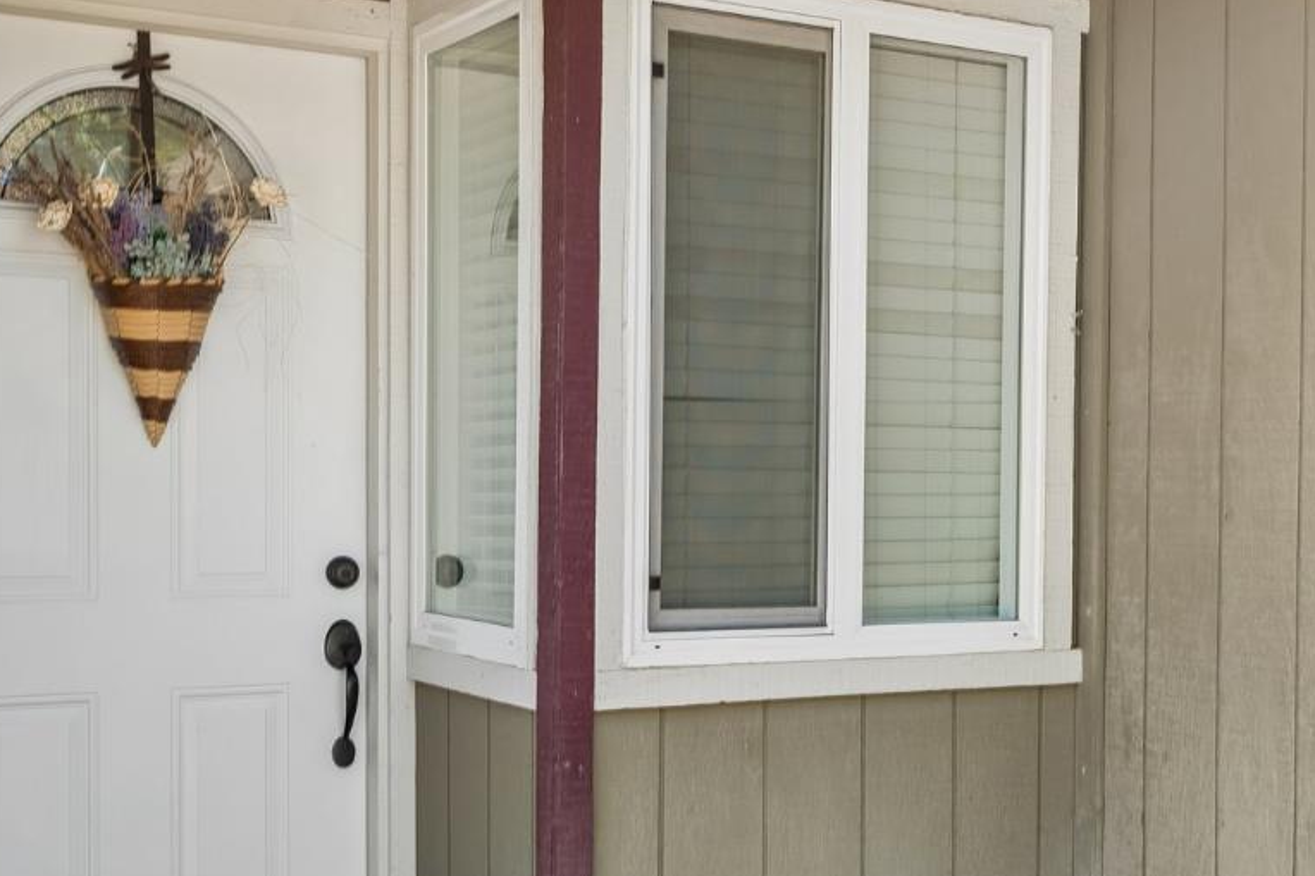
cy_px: 550
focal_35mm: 56
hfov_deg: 35.2
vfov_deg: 24.1
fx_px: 2044
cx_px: 907
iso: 100
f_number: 8
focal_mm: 28.5
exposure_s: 1/13
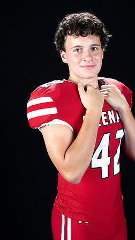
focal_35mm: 59
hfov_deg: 20.4
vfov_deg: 35.4
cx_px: 79
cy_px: 120
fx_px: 375
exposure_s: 1/160
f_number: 9
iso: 320
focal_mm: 56
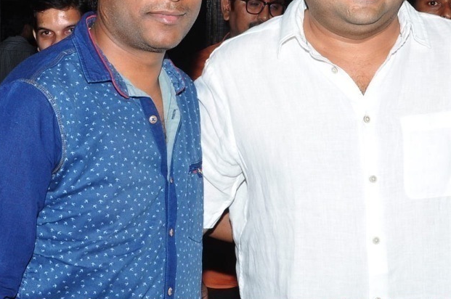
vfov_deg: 15.6
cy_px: 116
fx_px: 1088
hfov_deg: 23.4
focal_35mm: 87
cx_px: 248
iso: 500
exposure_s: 1/125
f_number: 13
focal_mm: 30
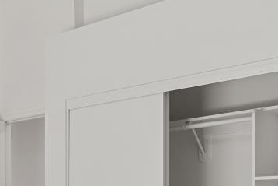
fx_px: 518
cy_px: 198
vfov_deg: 19.6
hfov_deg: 27.4
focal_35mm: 67
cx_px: -32
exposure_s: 1/20
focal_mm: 16
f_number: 6.3
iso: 500
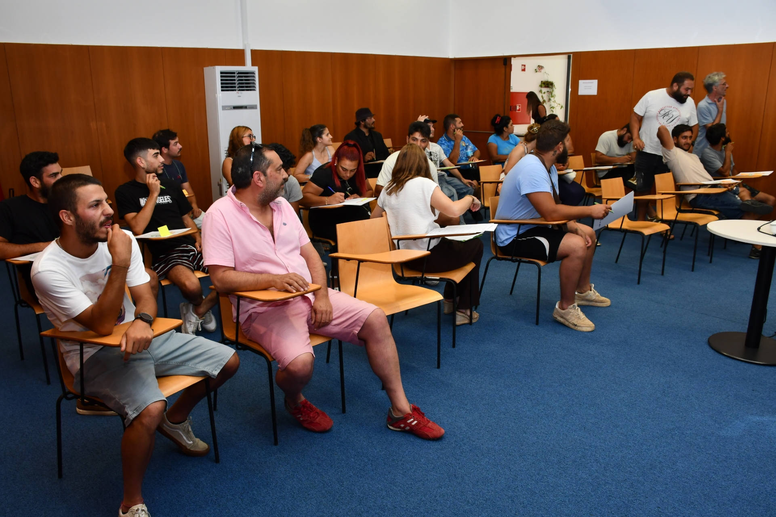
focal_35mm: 27
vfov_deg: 47.9
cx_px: 388
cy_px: 258
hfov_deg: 67.4
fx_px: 582
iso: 400
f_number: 5.6
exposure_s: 1/60
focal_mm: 18
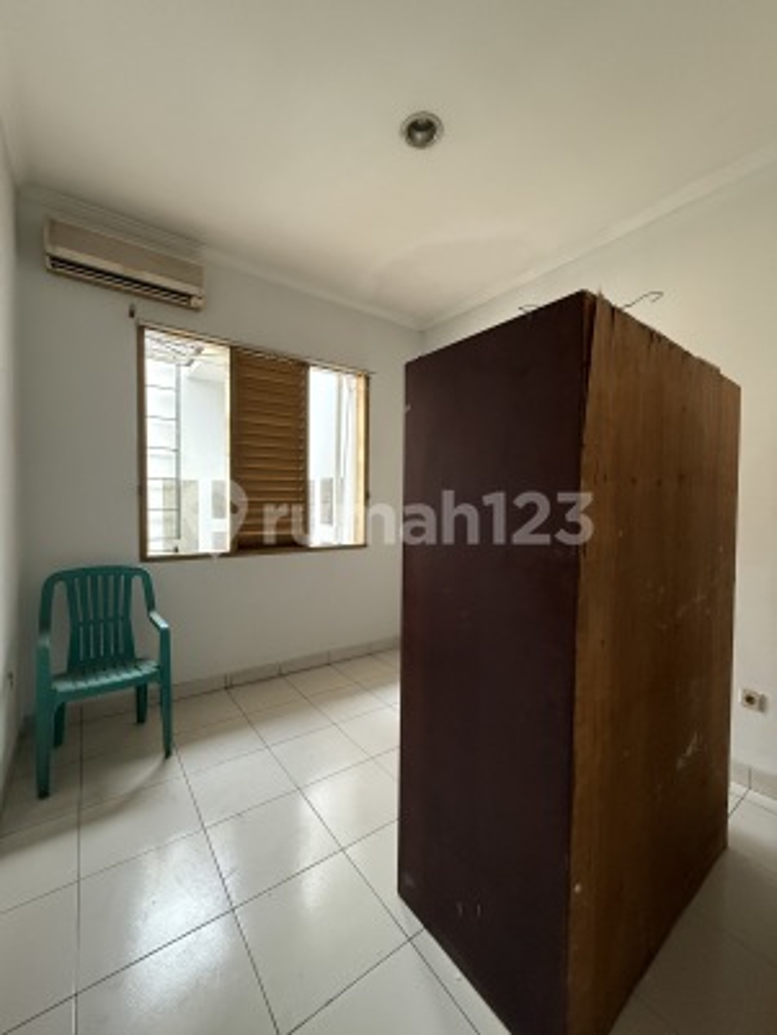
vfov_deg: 102.0
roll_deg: -1.0
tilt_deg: -1.9
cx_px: 388
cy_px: 518
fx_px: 419
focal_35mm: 14
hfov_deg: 85.7
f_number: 2.2
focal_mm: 2.22
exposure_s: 1/100
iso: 640
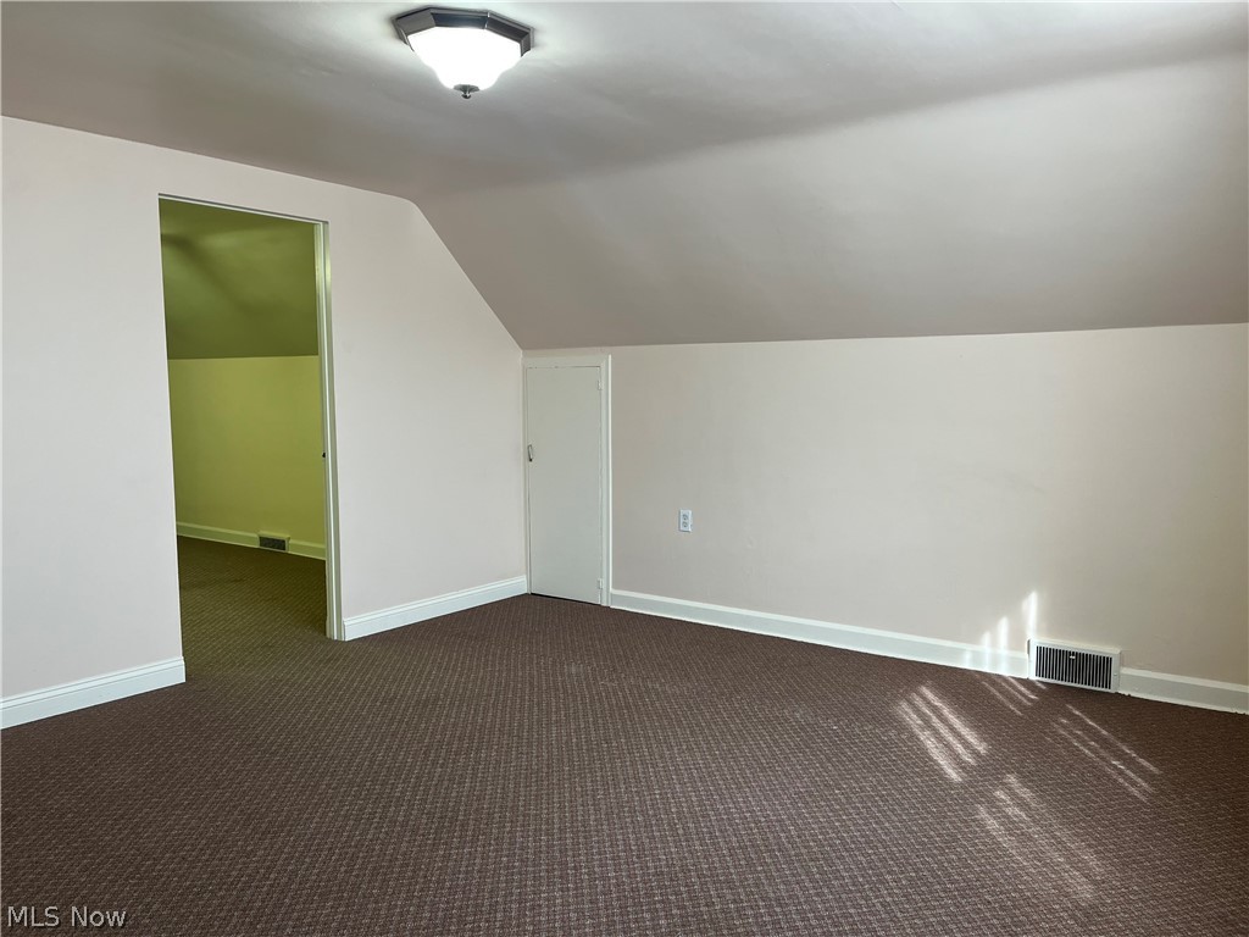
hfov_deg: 67.3
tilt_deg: -4.6
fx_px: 938
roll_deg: +0.2
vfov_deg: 53.1
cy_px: 468
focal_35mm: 26
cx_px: 624
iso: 64
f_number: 1.6
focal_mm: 5.1
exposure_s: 1/120
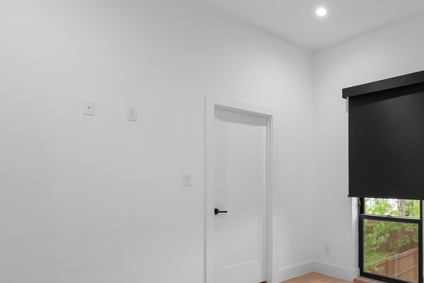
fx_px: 295
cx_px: 324
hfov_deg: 66.5
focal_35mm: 25
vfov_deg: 50.8
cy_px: 178
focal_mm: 13
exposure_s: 1/10
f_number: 8
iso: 800
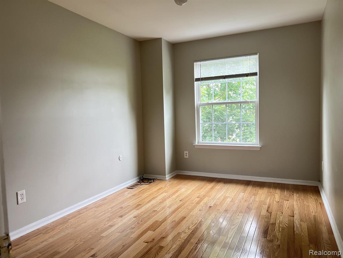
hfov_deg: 67.3
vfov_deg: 53.1
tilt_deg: -4.6
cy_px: 129
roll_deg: +1.1
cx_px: 172
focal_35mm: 26
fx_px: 258
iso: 125
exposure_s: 1/105
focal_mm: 5.7
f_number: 1.5
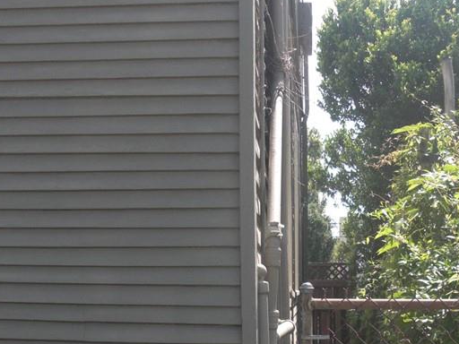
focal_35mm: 72
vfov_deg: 20.3
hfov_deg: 27.0
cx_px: 280
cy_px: 266
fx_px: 955
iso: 100
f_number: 2.8
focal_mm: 6.3
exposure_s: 1/800
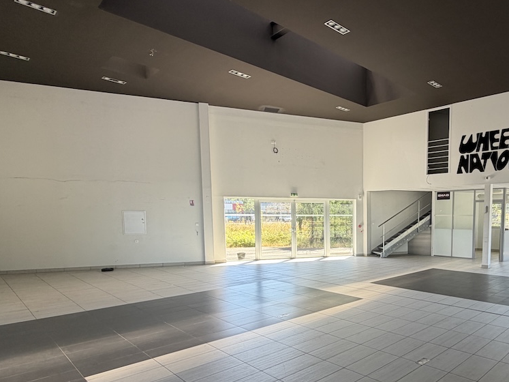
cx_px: 375
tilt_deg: -5.0
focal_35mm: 24
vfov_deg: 55.9
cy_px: 246
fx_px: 353
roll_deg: +0.0
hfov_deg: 67.6
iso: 64
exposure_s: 1/121
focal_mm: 2.22
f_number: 2.2
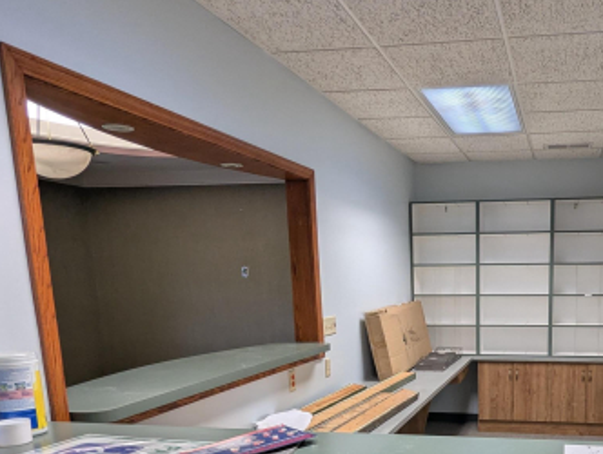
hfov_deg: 53.3
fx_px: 558
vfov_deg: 41.5
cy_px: 389
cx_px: 474
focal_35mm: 32
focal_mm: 2.35
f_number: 2.2
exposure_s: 1/40
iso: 104
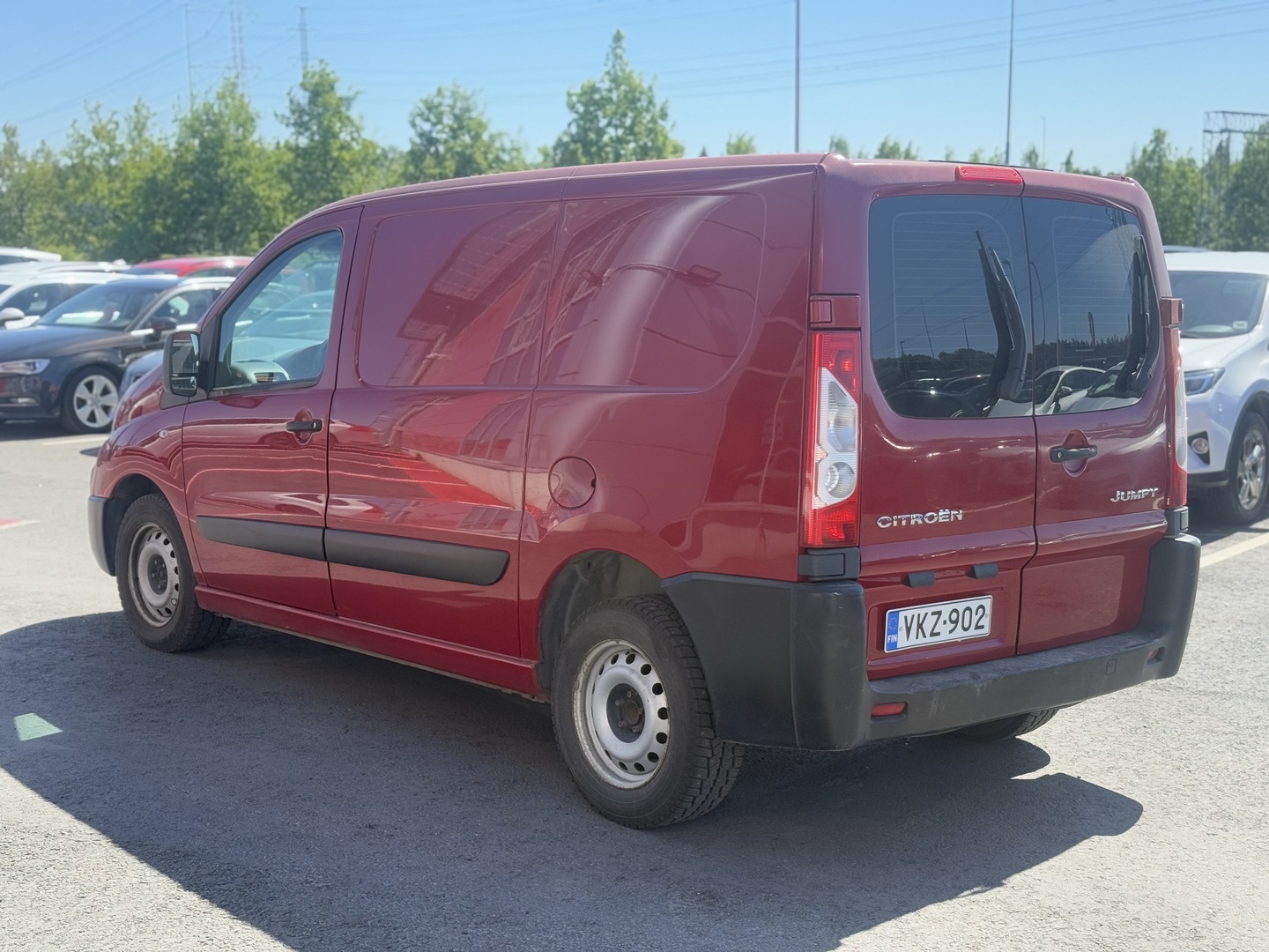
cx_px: 634
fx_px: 1760
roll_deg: +0.6
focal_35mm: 48
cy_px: 476
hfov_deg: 39.7
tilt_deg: -7.3
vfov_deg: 30.3
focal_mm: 6.76
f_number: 1.78
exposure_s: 1/1883
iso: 100
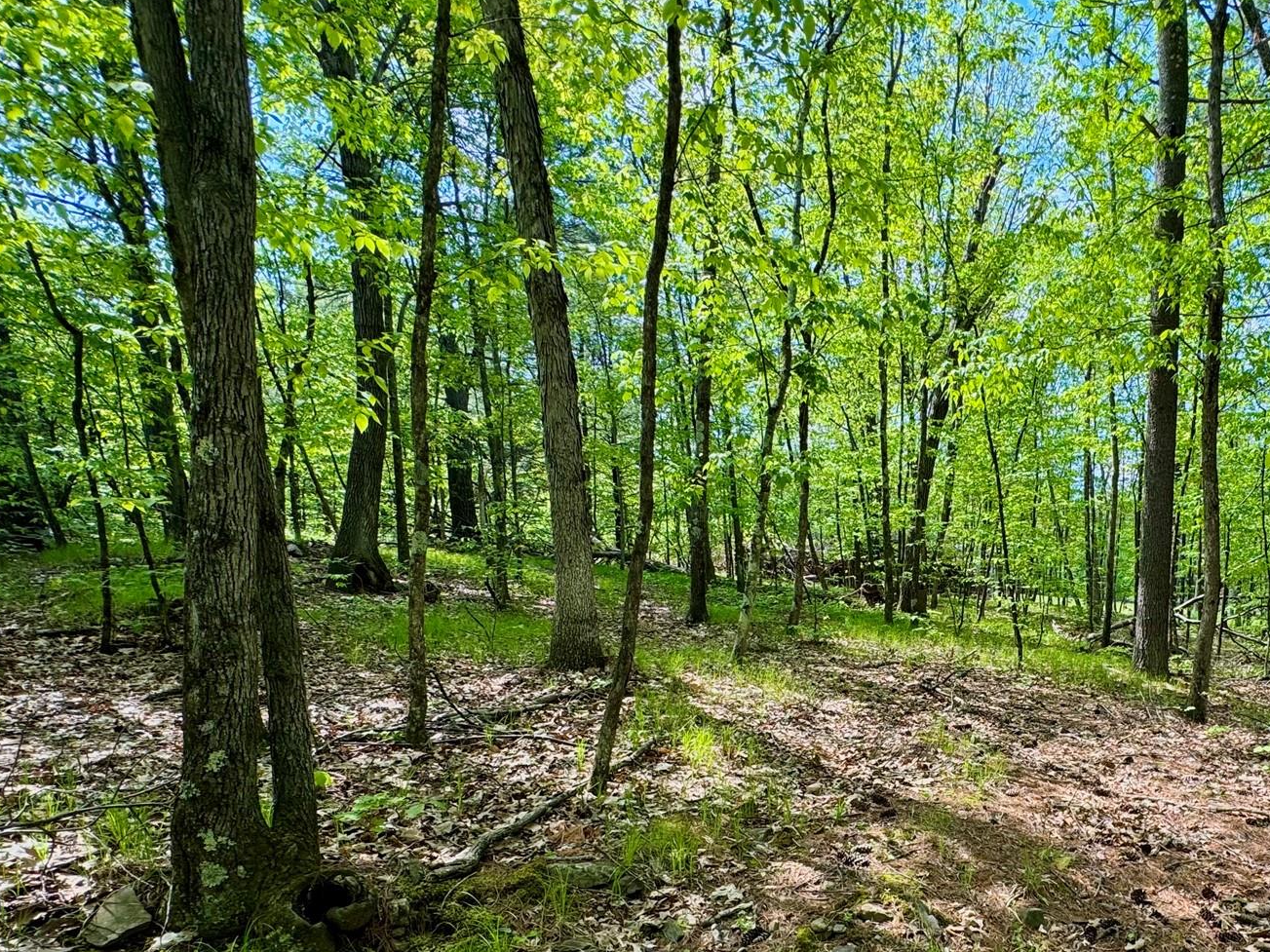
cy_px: 719
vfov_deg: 57.8
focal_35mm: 22
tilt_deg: -7.2
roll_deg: -0.6
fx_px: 807
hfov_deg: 71.6
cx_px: 940
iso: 40
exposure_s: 1/291
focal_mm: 2.22
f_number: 2.2
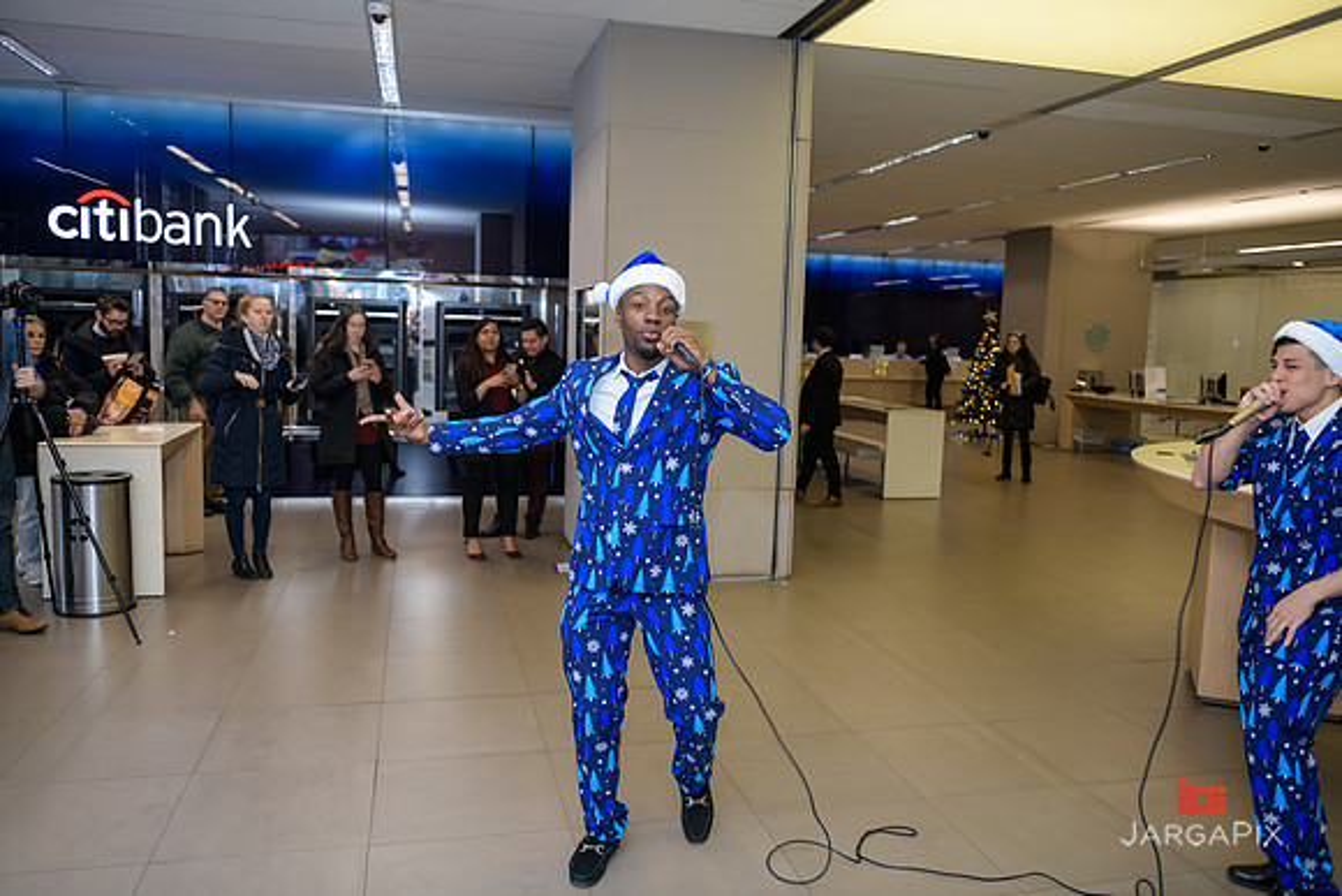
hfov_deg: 65.5
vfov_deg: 46.4
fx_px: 1044
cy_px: 448
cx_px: 671
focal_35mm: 28
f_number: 3.2
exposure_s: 1/125
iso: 400
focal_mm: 28
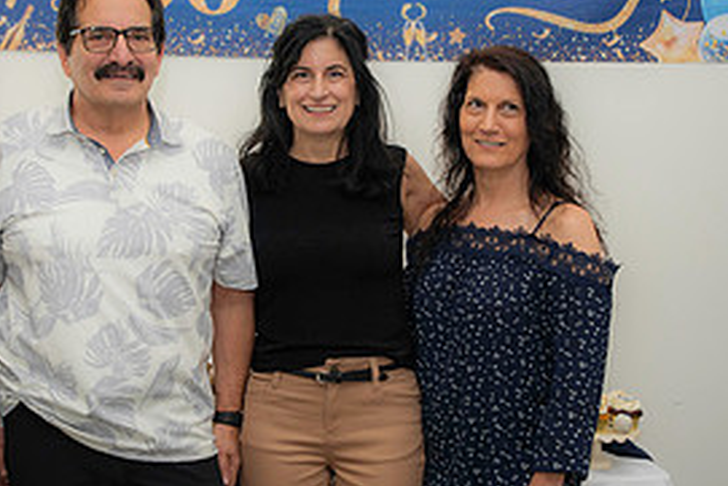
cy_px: 281
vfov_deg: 17.7
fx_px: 1558
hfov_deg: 26.3
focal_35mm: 77
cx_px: 325
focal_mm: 32
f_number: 3.2
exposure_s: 1/125
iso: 160
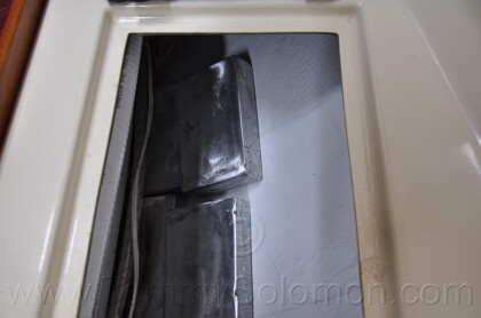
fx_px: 440
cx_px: 240
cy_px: 159
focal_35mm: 33
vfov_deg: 39.8
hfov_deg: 57.3
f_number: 5.6
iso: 400
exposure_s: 1/30
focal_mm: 22
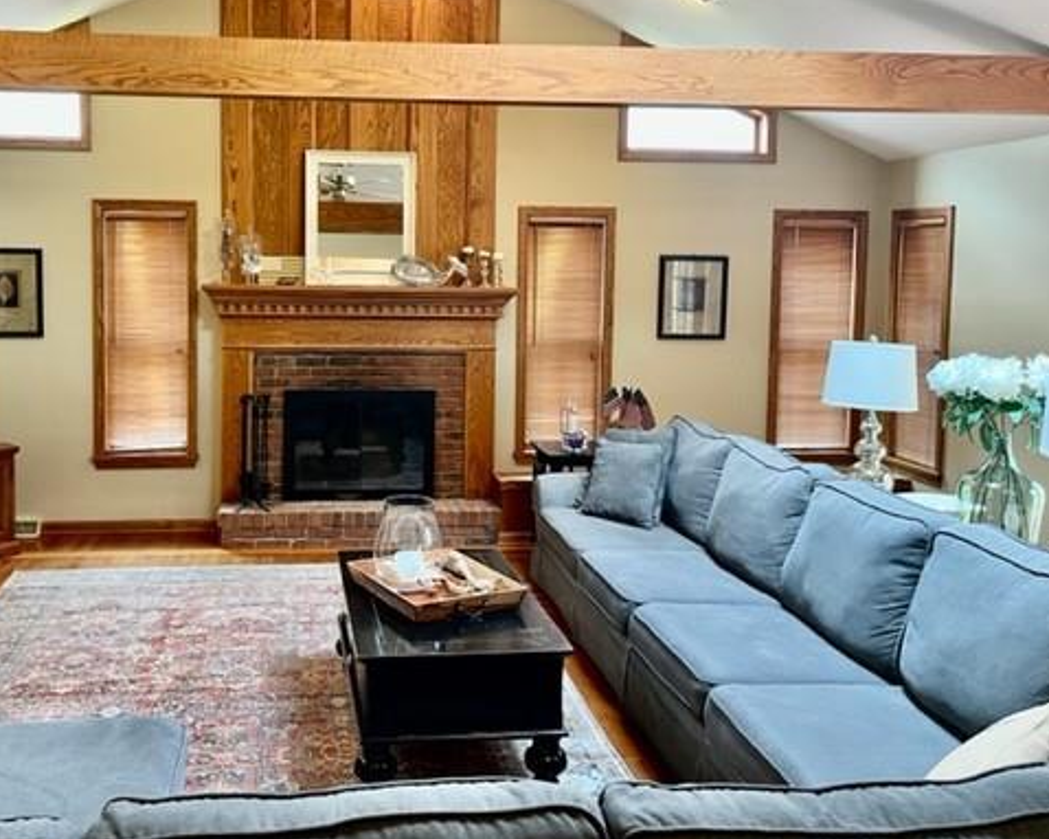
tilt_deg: -4.0
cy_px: 340
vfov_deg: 43.1
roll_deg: -0.4
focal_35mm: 34
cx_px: 397
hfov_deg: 52.3
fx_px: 1055
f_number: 1.6
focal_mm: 5.1
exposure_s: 1/60
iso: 100
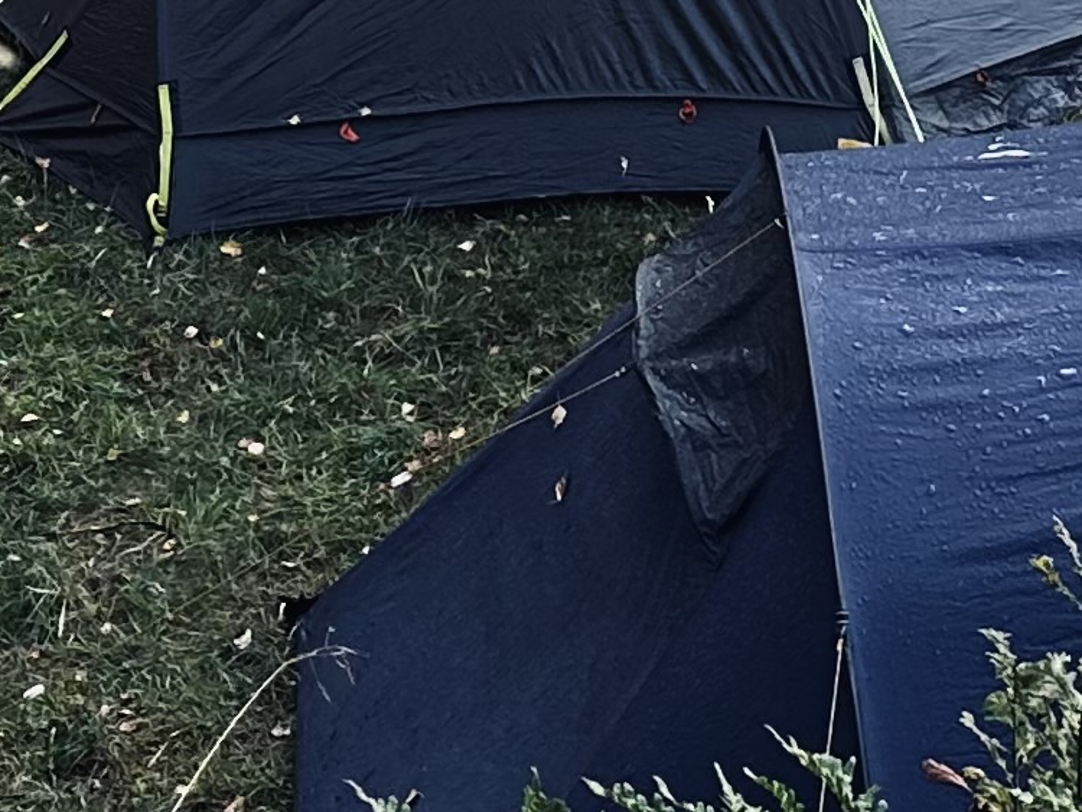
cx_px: 684
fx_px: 4033
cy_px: -1269
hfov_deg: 15.3
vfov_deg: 9.8
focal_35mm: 129
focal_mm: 6.86
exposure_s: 1/290
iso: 80
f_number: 1.78
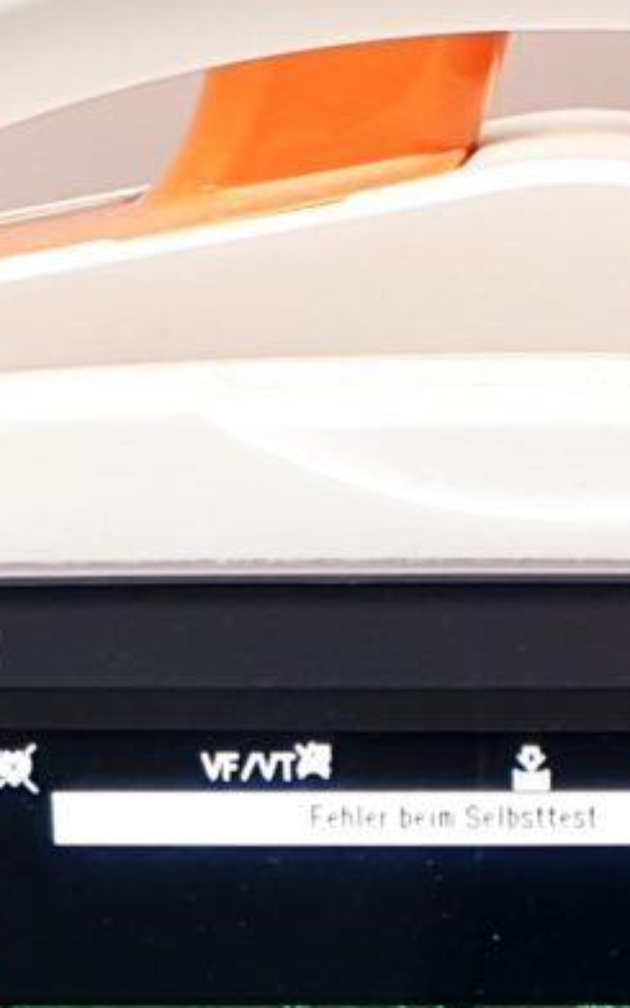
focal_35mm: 180
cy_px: 1741
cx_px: 669
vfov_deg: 11.0
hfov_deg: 7.3
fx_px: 4945
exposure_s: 1/50
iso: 50
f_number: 2.4
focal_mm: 4.3
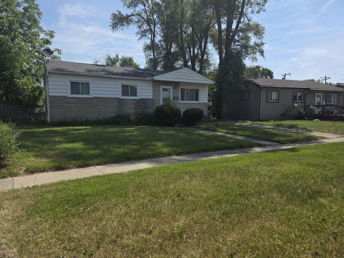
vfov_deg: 58.9
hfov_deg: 73.9
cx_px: 172
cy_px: 129
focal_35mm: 23
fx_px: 229
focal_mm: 6.3
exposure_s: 1/5958
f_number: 1.7
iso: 80
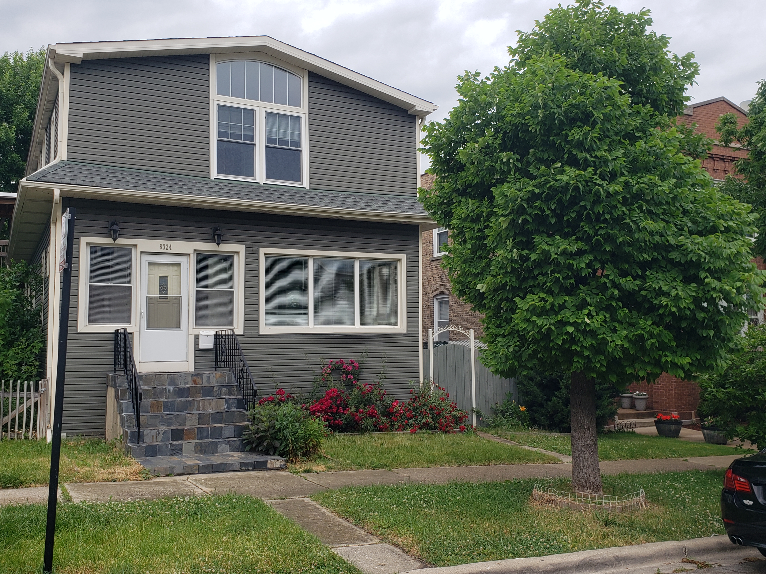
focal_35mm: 26
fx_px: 575
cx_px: 383
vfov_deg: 53.1
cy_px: 287
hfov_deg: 67.3
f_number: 2.4
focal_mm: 4.3
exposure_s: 1/1002
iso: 50
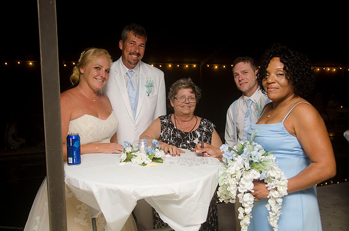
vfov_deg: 36.7
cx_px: 174
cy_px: 116
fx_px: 348
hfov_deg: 53.2
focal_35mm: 36
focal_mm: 24
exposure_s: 1/60
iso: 400
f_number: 5.6
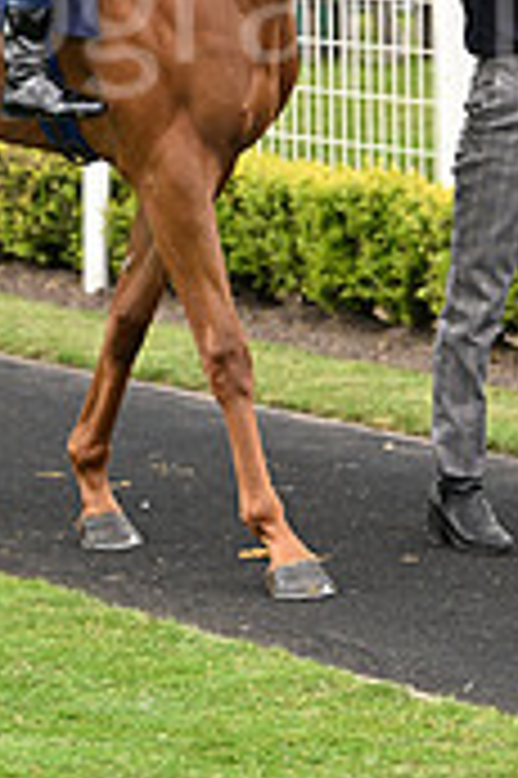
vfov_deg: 8.7
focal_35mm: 234
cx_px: 122
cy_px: -180
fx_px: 5060
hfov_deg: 5.9
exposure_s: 1/1000
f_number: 4
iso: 800
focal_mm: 90
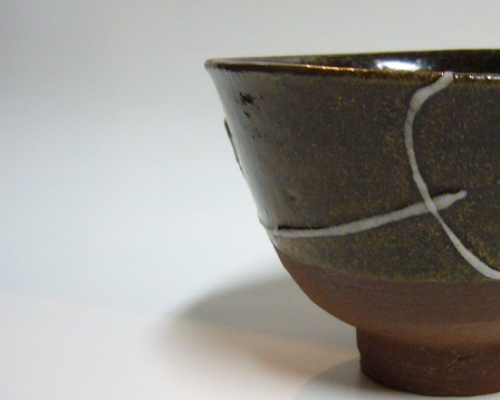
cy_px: 225
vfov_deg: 25.0
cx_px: 444
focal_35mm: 61
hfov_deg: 29.8
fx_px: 902
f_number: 2.8
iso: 200
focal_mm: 5.8
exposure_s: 1/8
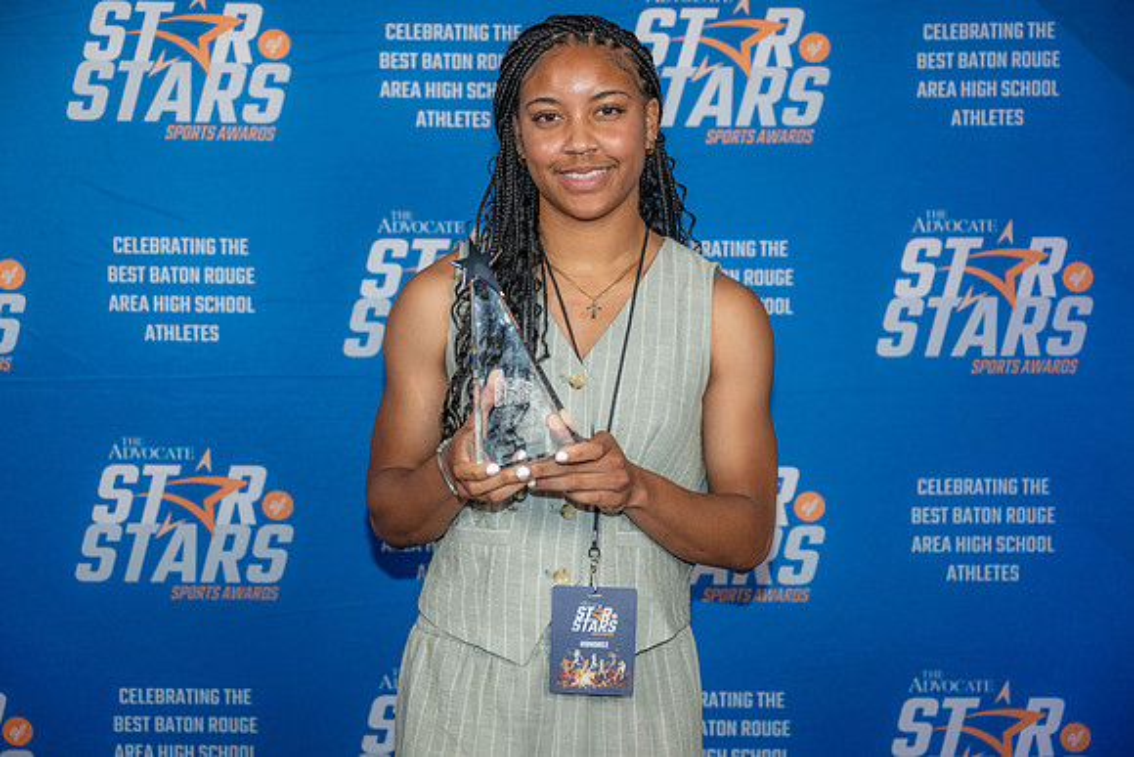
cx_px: 567
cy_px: 378
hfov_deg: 32.9
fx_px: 1922
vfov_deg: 22.3
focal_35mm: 61
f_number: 3.5
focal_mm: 61
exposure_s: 1/125
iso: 320
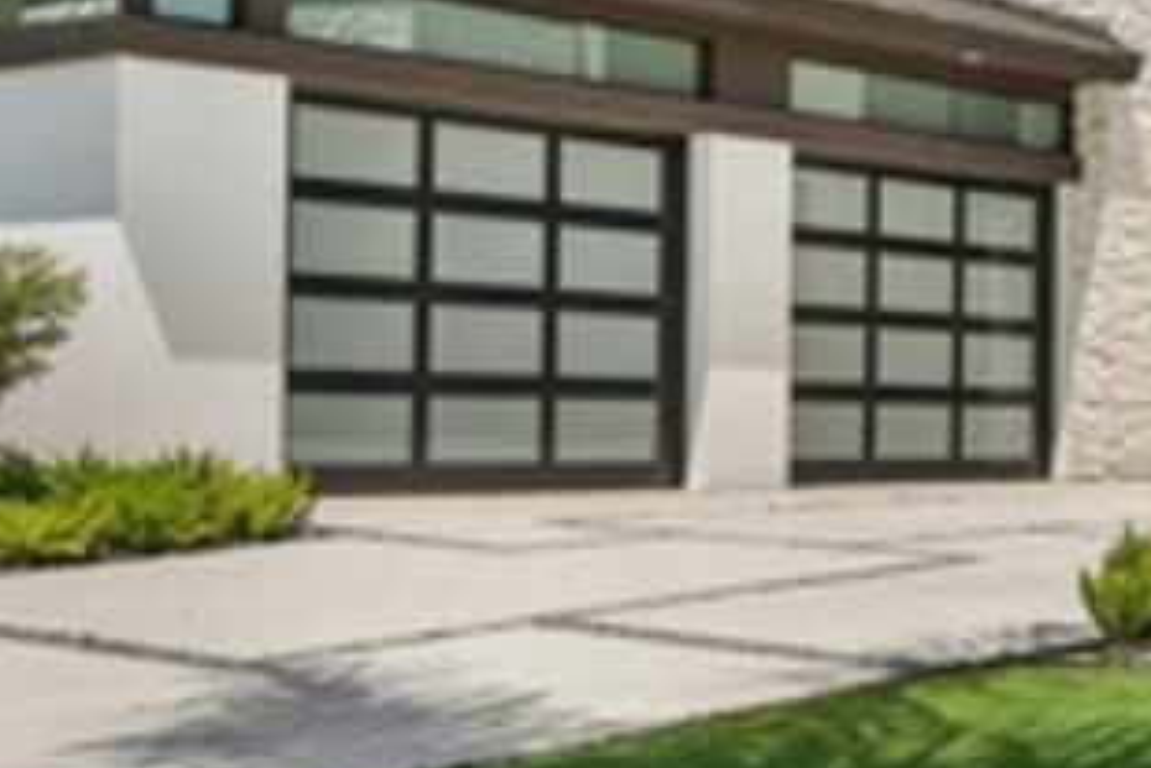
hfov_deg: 23.6
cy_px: 438
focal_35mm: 66
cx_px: 1778
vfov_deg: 20.6
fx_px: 2111
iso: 200
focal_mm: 16
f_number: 8
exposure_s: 1/640
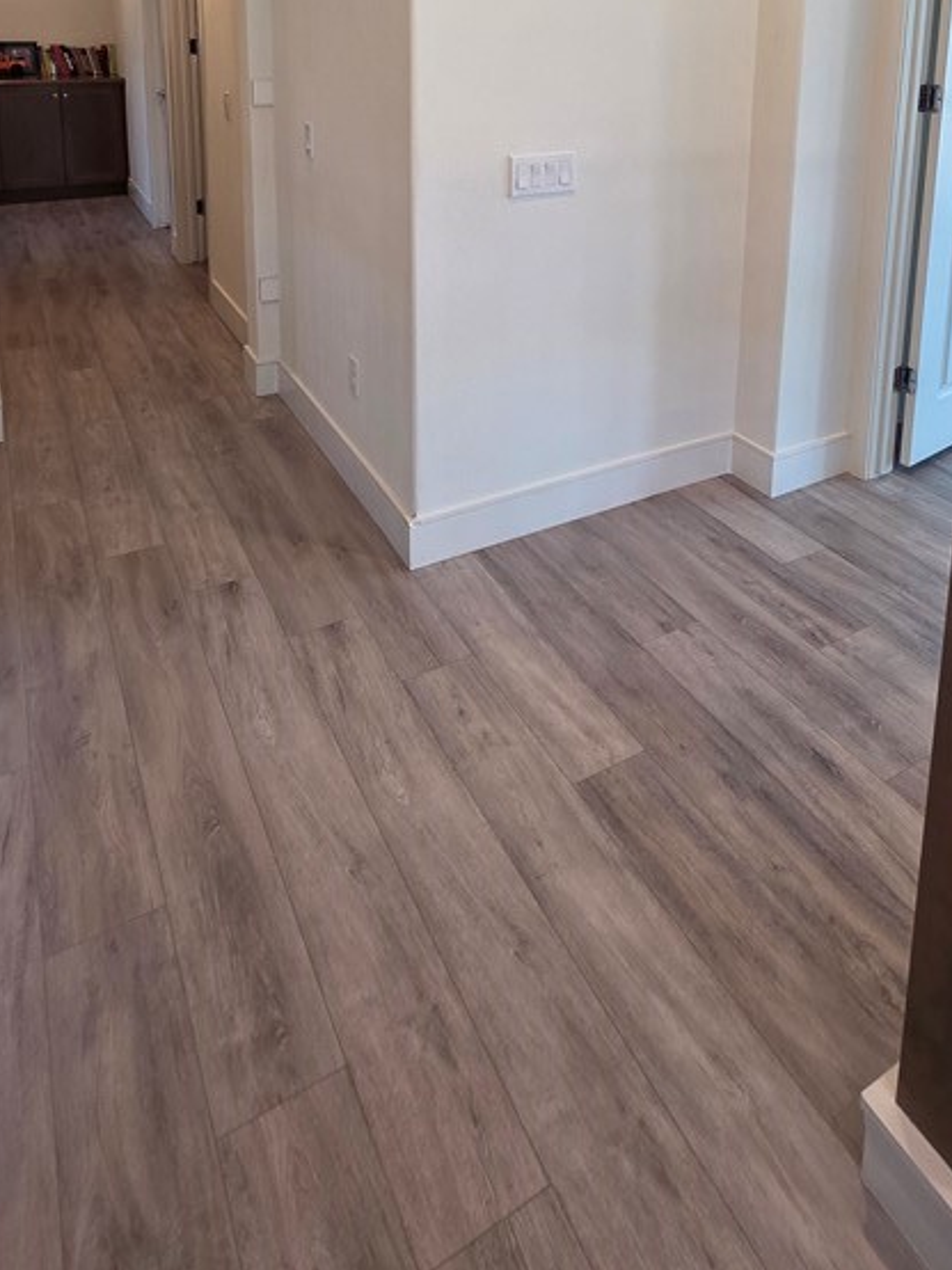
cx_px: 549
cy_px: 176
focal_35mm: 24
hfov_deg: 56.5
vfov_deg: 62.5
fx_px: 880
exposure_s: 1/120
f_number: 1.9
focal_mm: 2.2
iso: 160
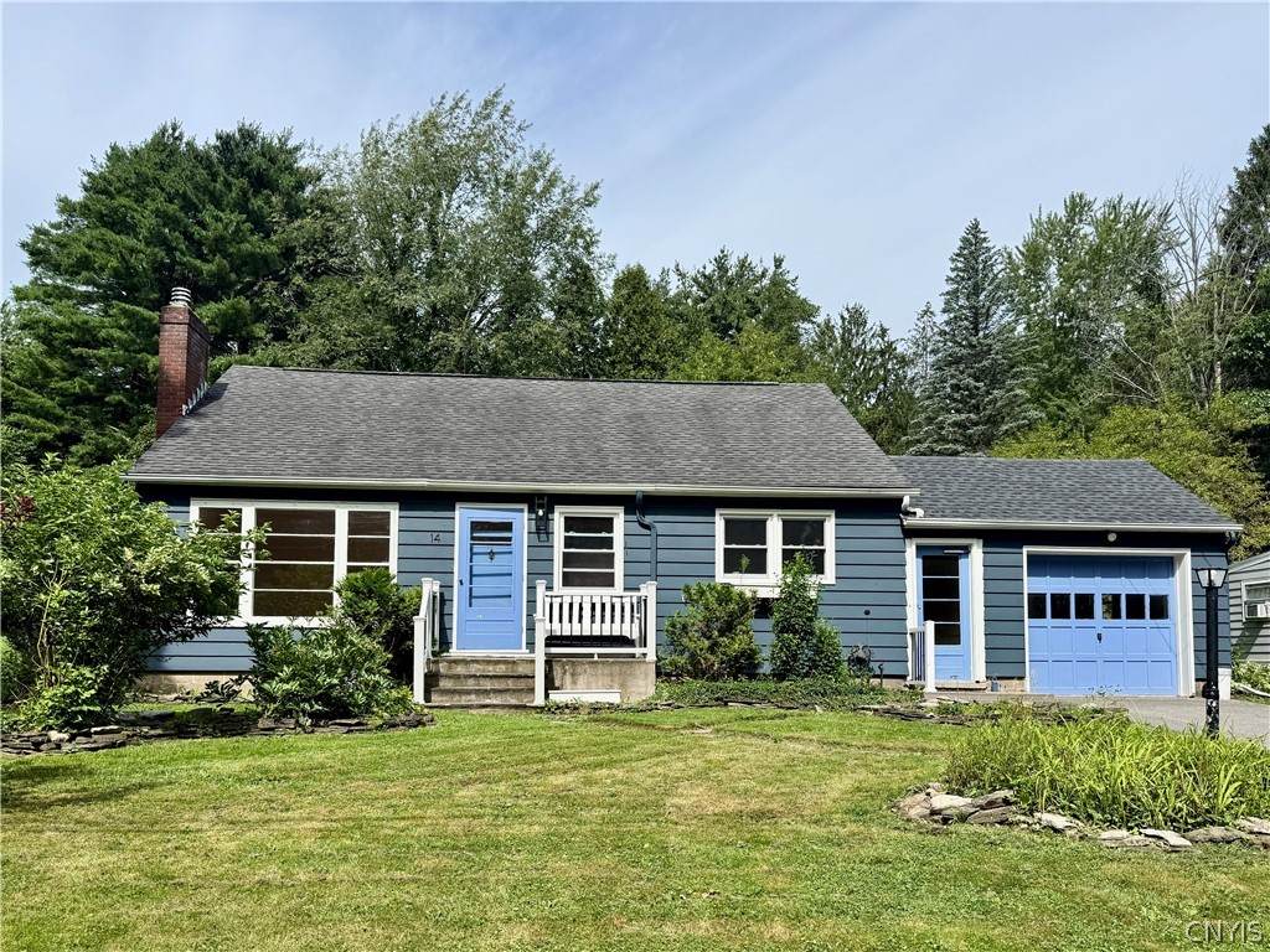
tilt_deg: +3.9
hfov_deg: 71.6
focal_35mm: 24
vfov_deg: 56.8
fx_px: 881
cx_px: 635
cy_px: 476
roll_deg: -0.2
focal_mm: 6.76
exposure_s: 1/3584
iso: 80
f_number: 1.78
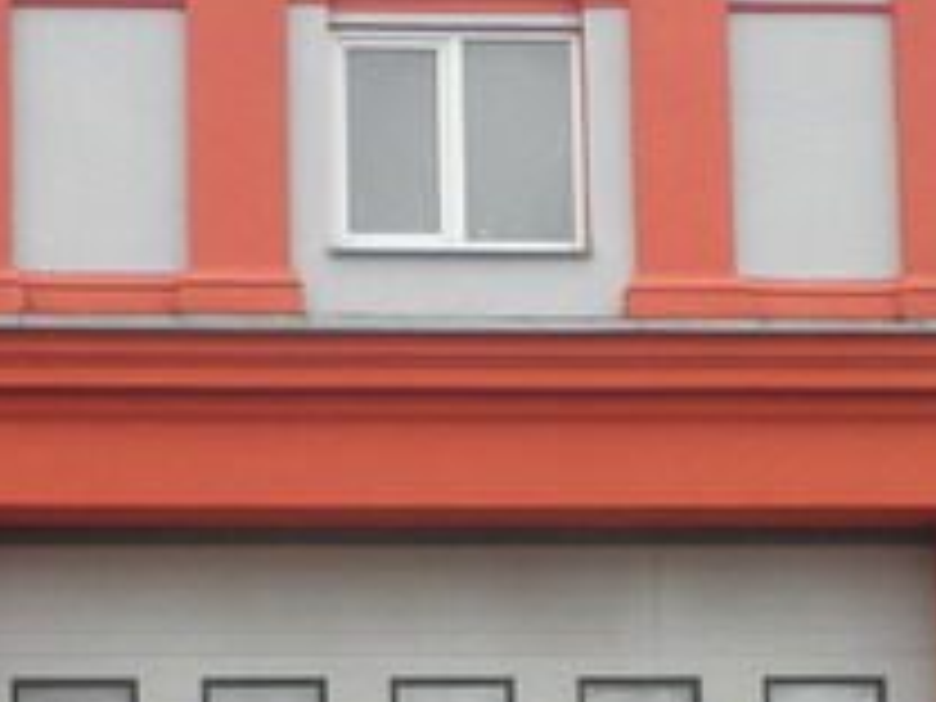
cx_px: 270
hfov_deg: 19.5
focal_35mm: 100
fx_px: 2704
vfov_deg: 14.5
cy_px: 752
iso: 64
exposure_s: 1/100
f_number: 2.8
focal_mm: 4.7
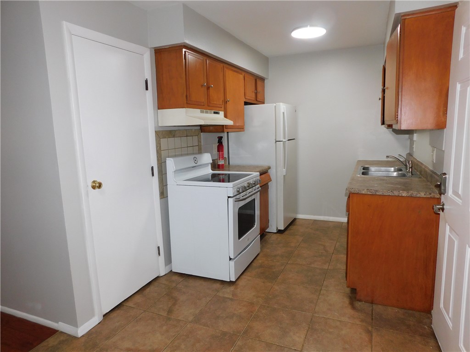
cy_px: 176
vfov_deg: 58.9
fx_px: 312
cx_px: 235
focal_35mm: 23
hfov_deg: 73.9
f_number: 3
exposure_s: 1/30
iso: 200
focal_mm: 4
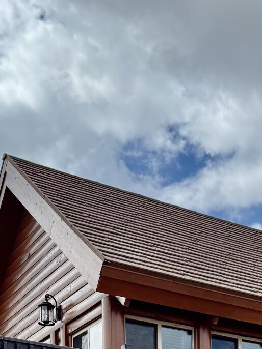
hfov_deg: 20.9
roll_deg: +0.6
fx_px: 707
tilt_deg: +3.3
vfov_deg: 23.1
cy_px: 508
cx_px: 190
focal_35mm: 70
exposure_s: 1/4405
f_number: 1.78
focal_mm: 6.76
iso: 100
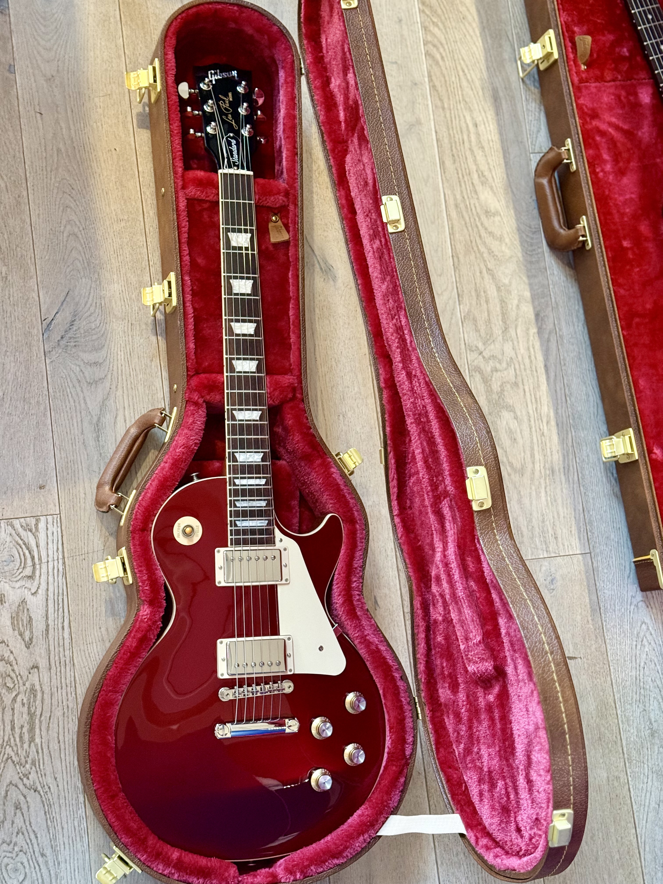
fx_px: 1226
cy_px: 442
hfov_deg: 30.3
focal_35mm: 48
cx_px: 332
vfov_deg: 39.7
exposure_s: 1/40
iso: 400
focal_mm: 6.76
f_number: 1.78
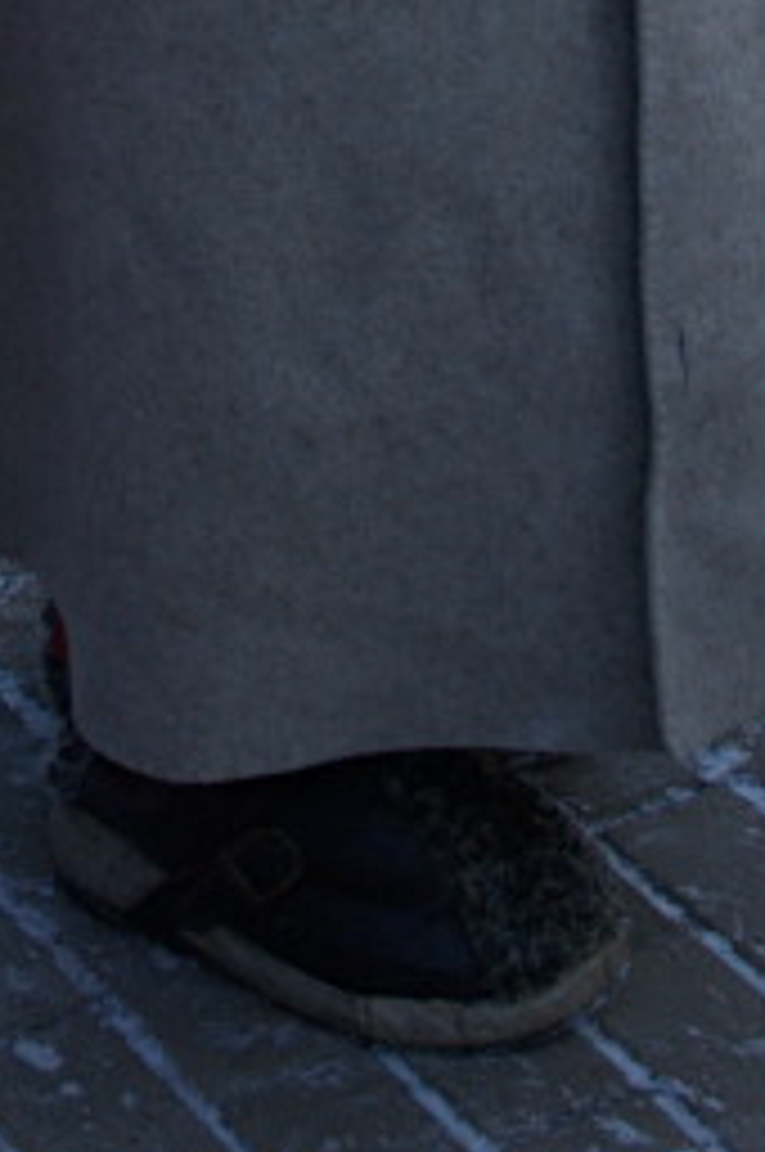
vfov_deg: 12.5
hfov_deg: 9.1
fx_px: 4794
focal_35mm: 150
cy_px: -940
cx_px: 284
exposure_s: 1/250
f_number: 5.6
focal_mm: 25
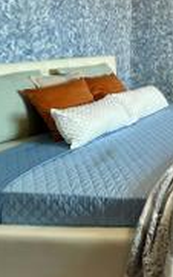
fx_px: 287
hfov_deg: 22.2
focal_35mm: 38
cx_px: 303
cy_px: 37
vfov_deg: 47.3
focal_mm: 1.57
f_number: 1.8
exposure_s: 1/50
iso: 160
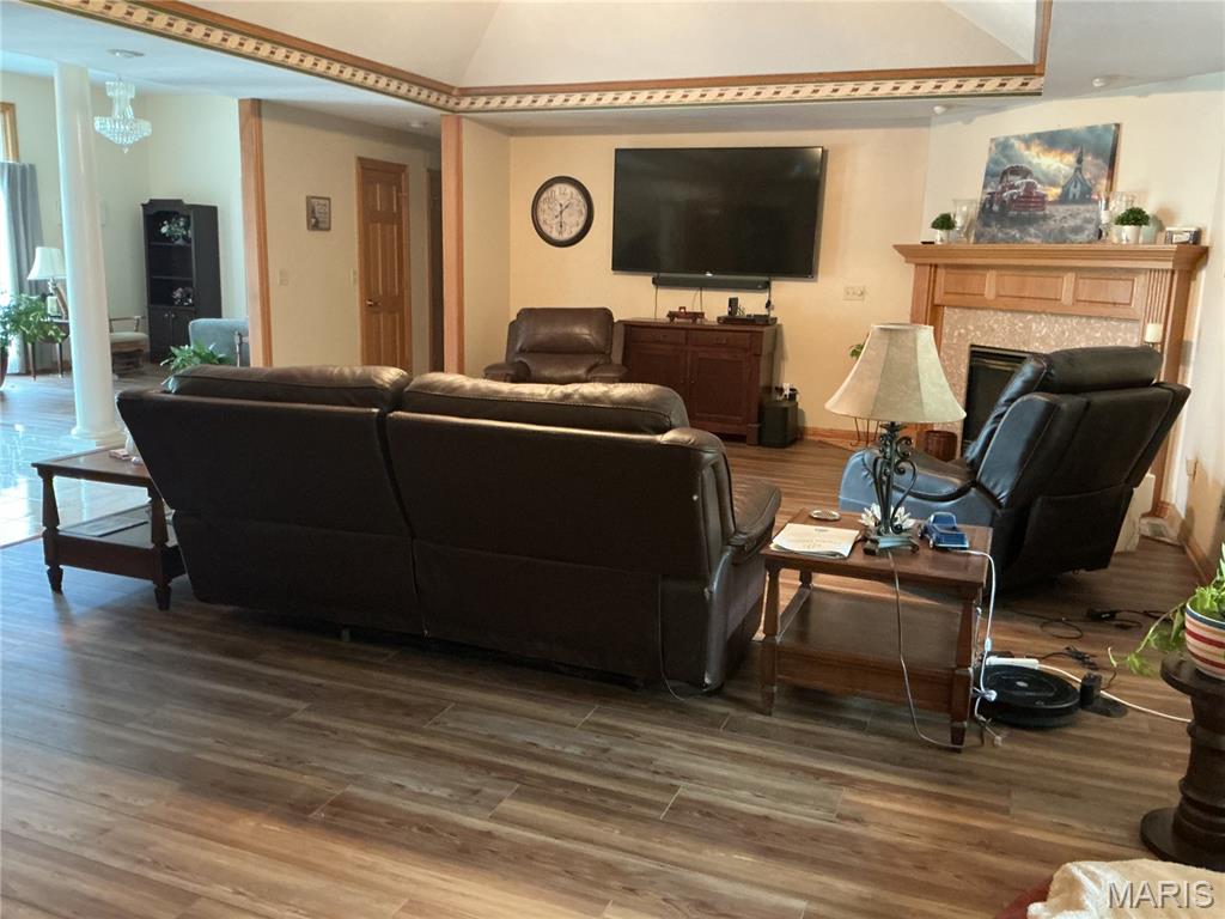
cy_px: 460
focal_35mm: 29
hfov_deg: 61.7
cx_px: 612
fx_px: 1026
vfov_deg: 48.2
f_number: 1.8
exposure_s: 1/30
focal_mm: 3
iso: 500
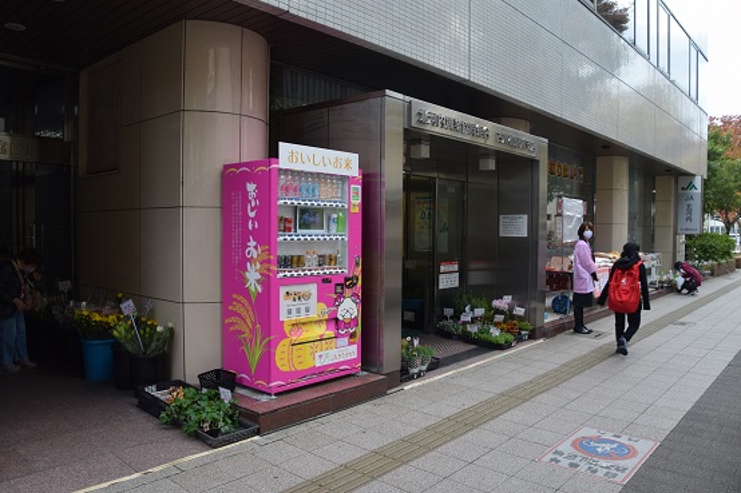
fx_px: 556
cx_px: 370
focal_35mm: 27
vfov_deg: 47.9
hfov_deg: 67.4
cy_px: 246
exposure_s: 1/200
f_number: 7.1
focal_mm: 18
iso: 400
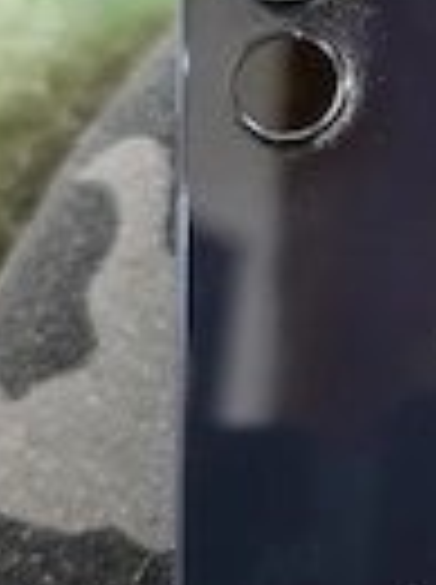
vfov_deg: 27.4
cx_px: 634
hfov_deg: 18.5
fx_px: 1196
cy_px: 328
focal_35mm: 71
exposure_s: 1/15
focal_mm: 6.5
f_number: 1.4
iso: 1250
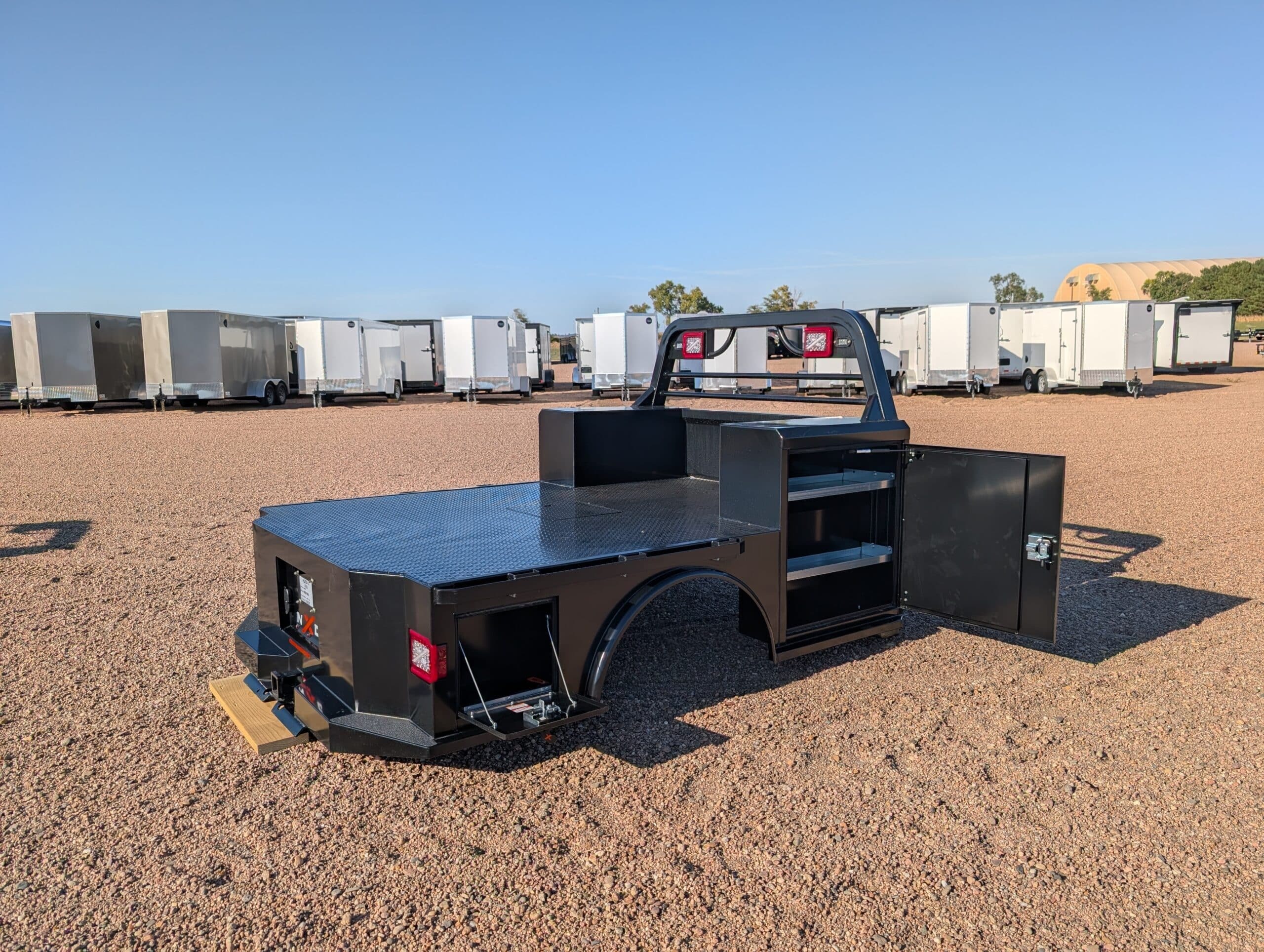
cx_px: 632
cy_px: 476
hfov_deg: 71.5
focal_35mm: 24
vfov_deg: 56.9
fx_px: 878
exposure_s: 1/2268
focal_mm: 6.9
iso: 20
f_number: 1.68
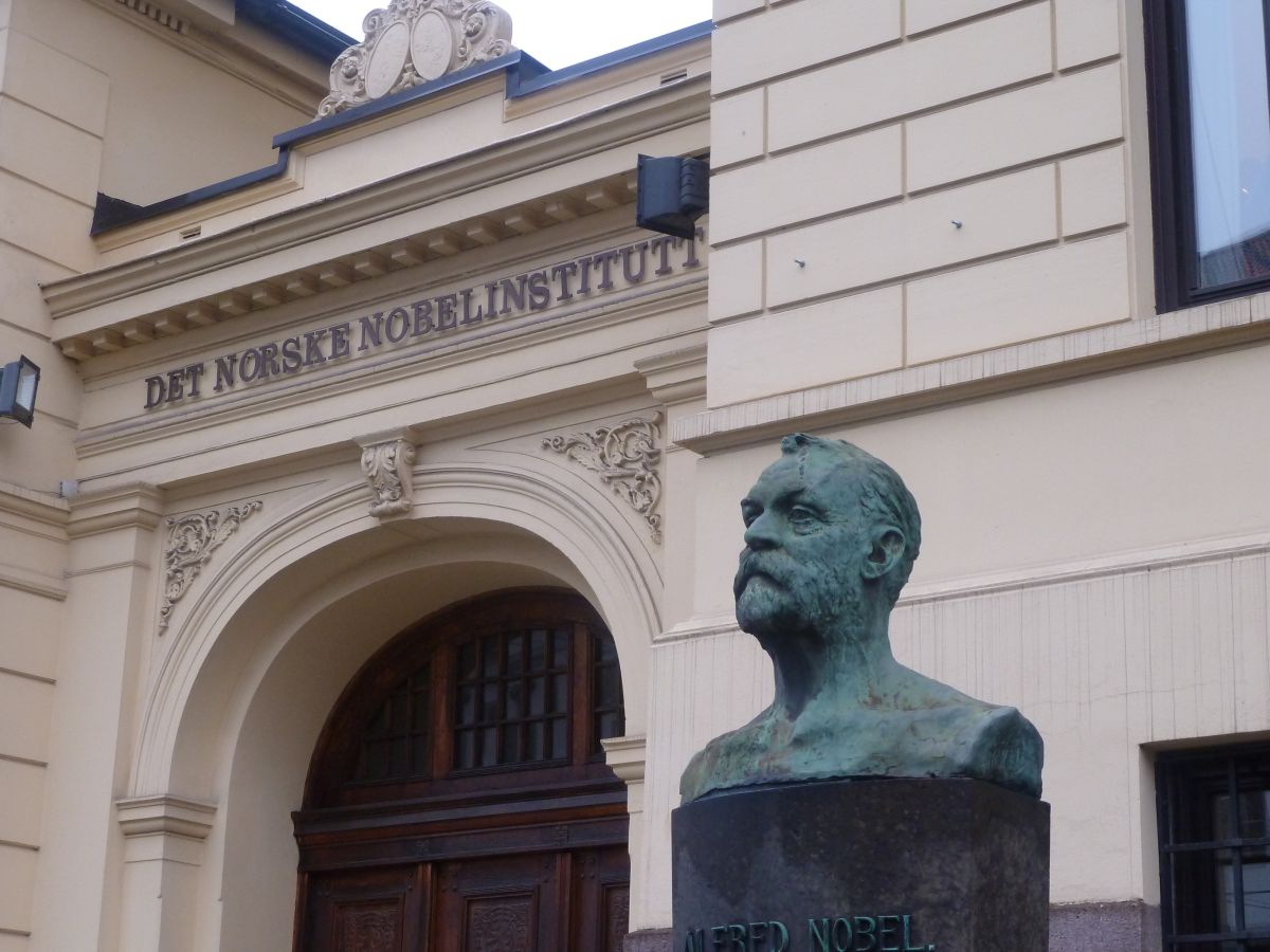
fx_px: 2311
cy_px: 476
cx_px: 635
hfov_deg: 30.7
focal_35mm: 63
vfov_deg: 23.3
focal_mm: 10.3
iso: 250
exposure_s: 1/40
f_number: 4
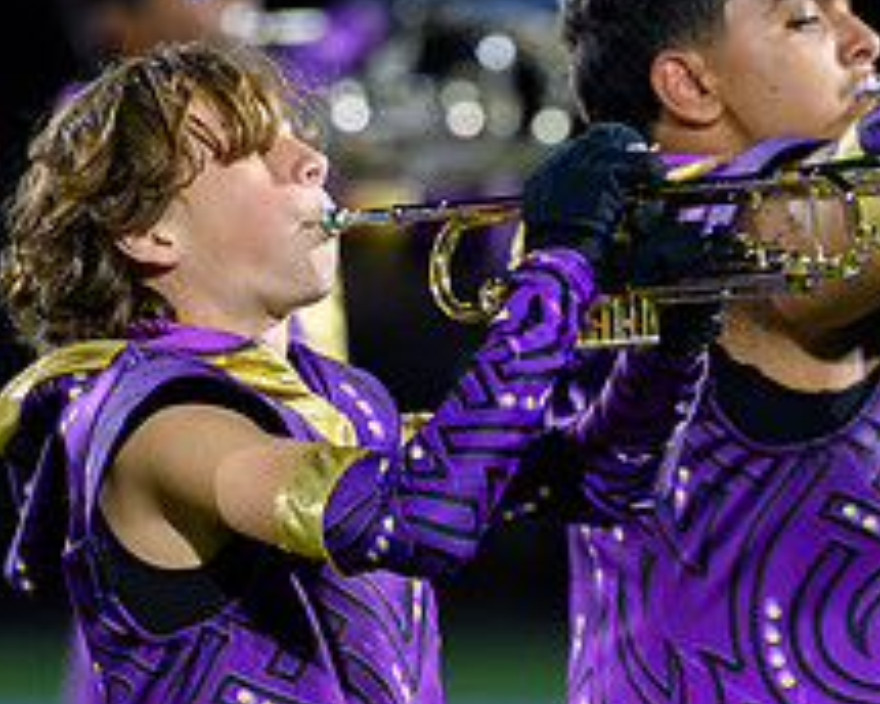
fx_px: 27060
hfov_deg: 1.9
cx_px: 593
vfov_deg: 1.5
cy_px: 667
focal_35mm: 1039
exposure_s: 1/500
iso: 12800
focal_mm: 410
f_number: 5.6
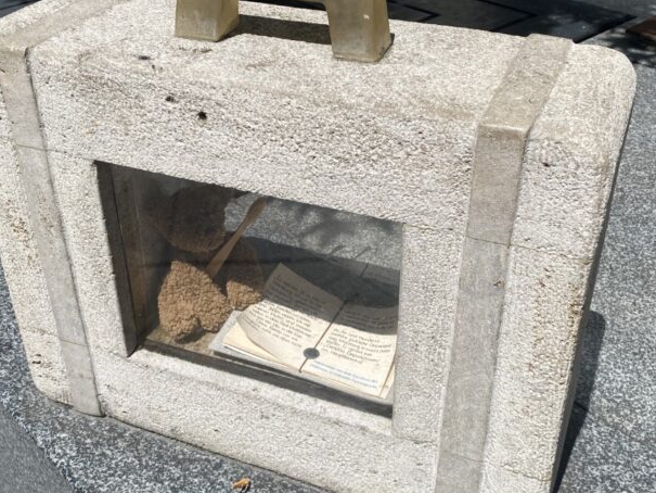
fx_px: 834
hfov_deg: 42.9
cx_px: 323
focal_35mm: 44
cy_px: 241
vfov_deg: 32.9
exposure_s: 1/4274
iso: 32
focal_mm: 4.25
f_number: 1.8
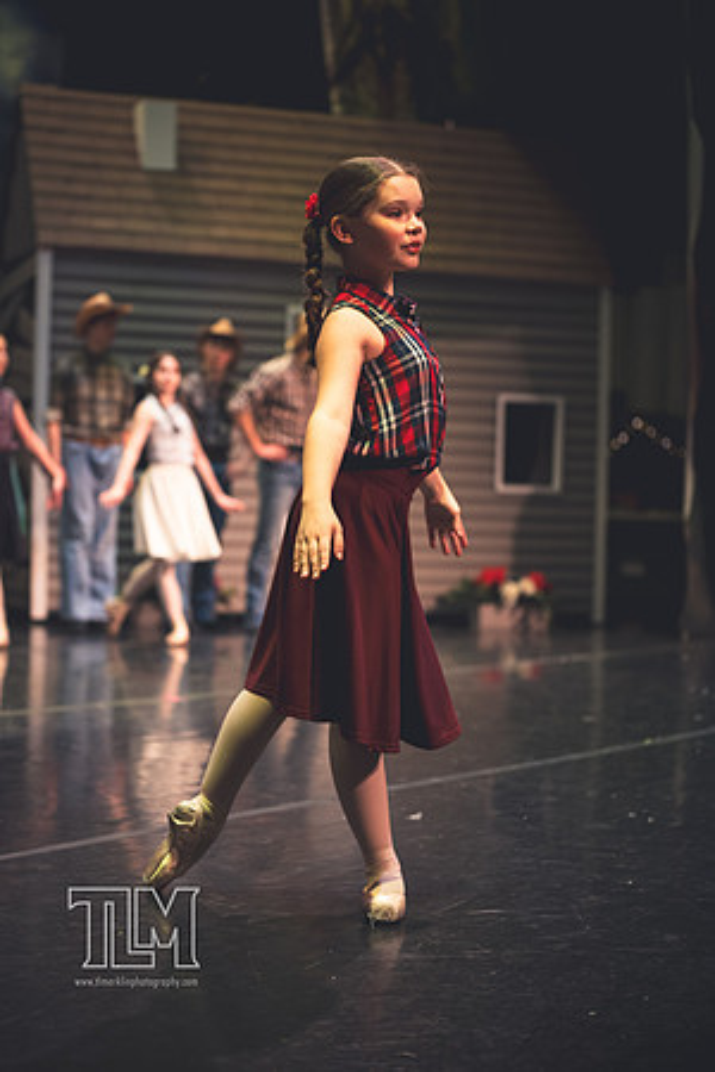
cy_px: 536
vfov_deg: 28.8
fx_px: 2085
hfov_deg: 19.5
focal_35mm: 70
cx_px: 358
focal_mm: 70
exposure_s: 1/250
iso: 2000
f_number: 2.8
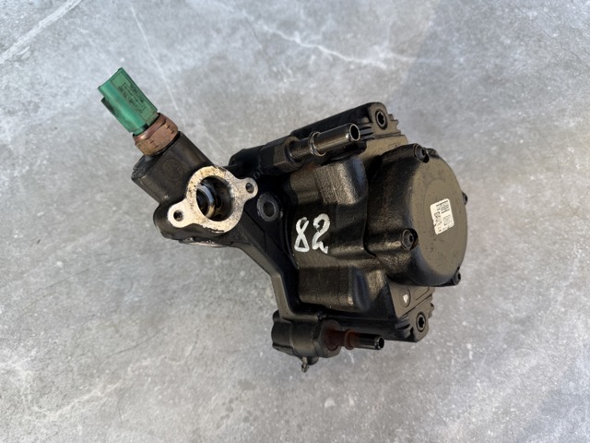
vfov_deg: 56.8
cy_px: 222
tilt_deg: -74.8
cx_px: 295
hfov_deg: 71.6
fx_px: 409
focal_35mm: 24
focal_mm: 6.76
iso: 64
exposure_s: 1/188
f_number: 1.78
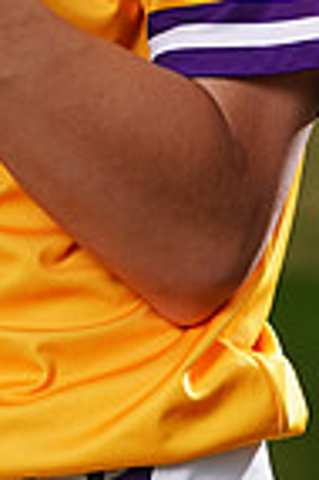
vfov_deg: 2.1
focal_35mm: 1003
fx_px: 13363
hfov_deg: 1.4
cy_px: -349
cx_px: -52
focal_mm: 247
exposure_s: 1/250
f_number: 8
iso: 100
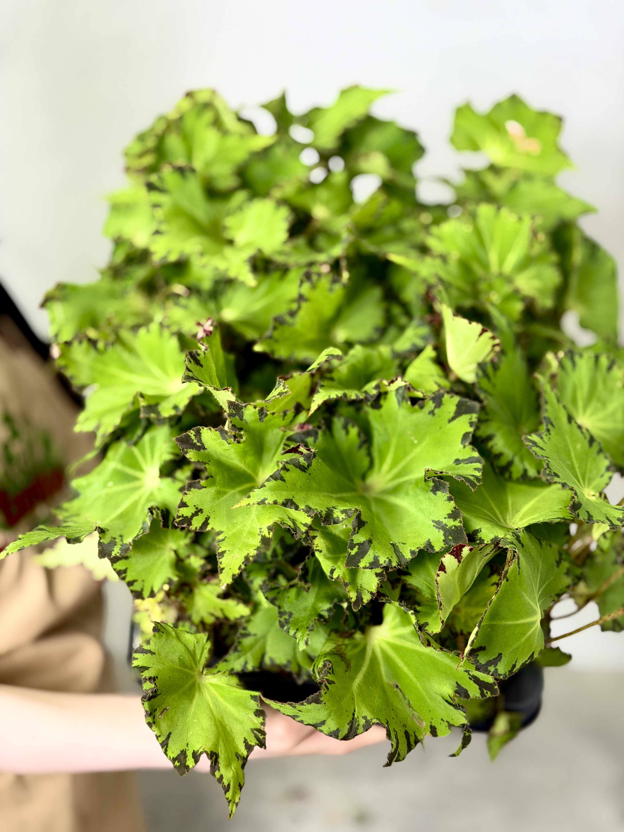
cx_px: 312
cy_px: 416
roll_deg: -0.3
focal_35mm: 48
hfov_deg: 30.3
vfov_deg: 39.7
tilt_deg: -9.8
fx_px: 1154
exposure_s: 1/121
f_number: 1.78
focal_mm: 6.76
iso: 80
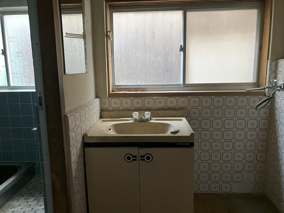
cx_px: 142
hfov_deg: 63.4
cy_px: 106
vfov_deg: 49.7
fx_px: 230
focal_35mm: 28
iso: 1250
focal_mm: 3.99
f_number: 1.8
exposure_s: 1/15
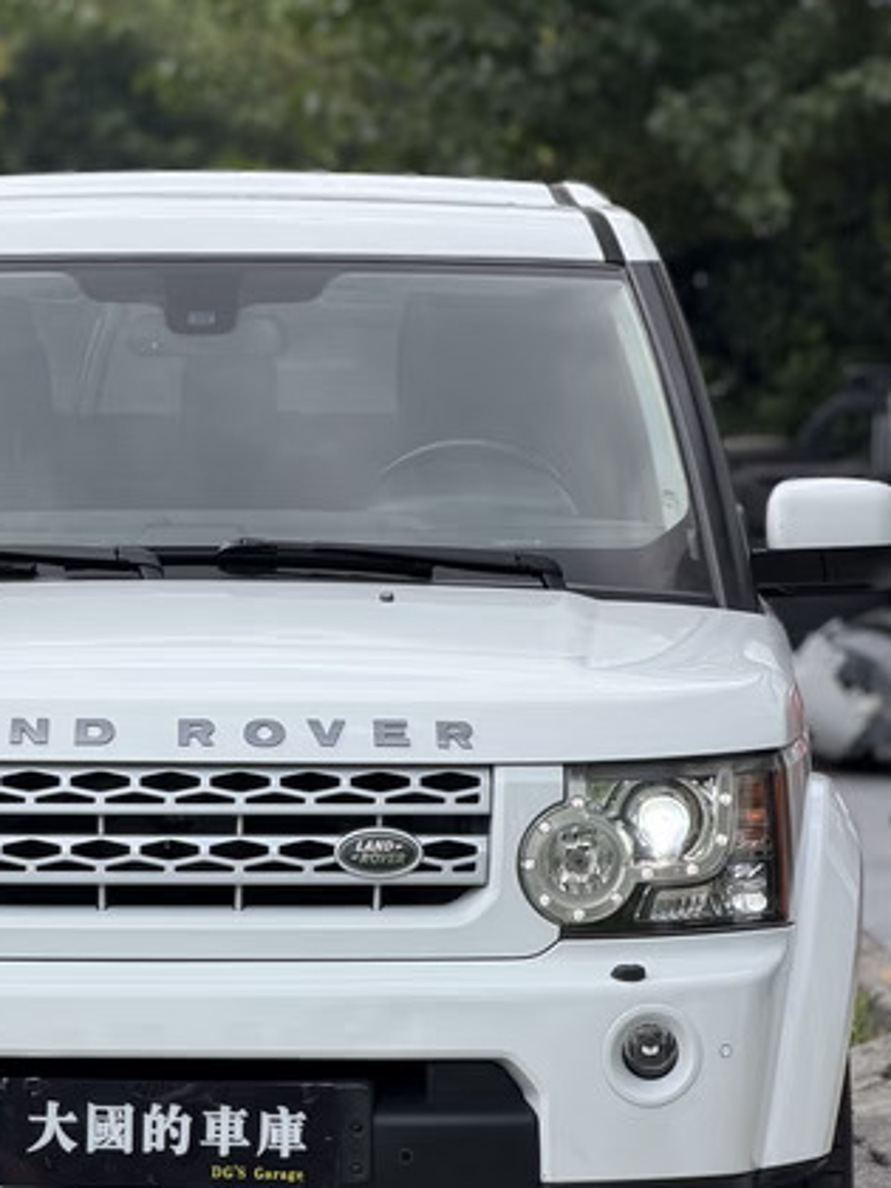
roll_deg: +0.5
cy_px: 560
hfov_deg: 8.1
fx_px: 6280
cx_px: 164
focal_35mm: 183
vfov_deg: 10.8
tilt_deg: -1.3
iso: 40
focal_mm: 16.89
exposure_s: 1/638
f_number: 2.8
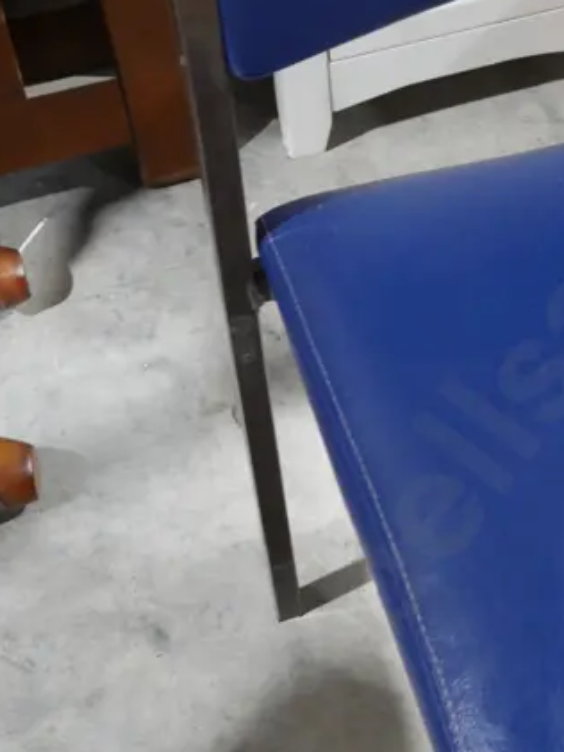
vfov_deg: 26.5
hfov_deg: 19.2
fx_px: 1585
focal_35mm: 73
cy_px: 229
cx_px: 651
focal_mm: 15
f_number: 3.6
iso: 1000
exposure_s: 1/60
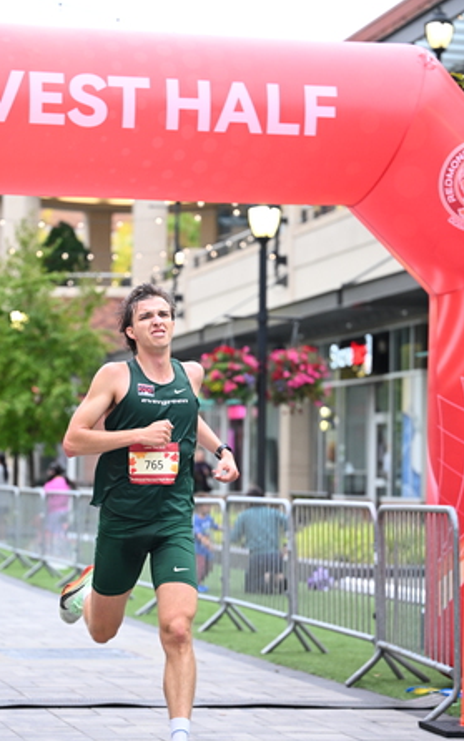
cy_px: 420
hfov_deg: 12.7
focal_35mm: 103
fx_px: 2083
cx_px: 184
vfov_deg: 20.2
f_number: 2.8
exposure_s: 1/640
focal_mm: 82
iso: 1600
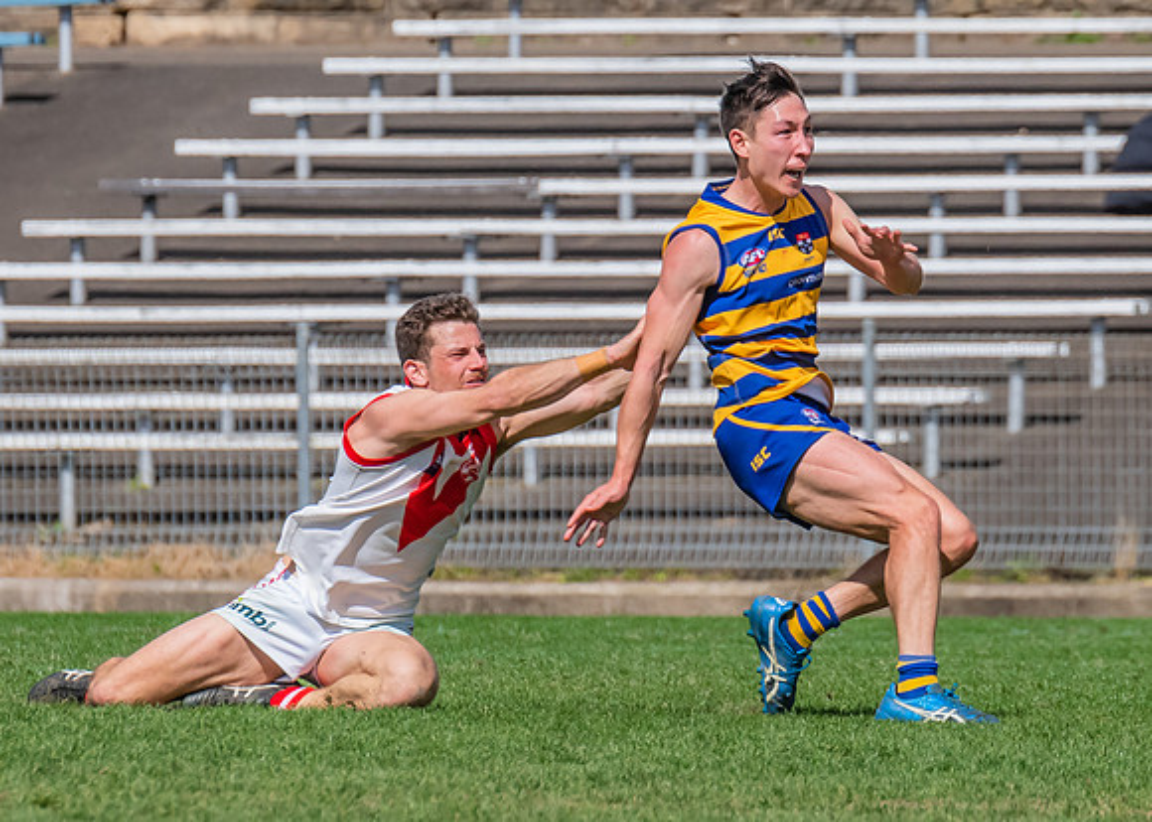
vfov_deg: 1.5
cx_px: 929
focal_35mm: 937
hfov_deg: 2.2
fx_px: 30651
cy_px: 443
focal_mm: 420
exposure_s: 1/1600
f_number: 10
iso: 800
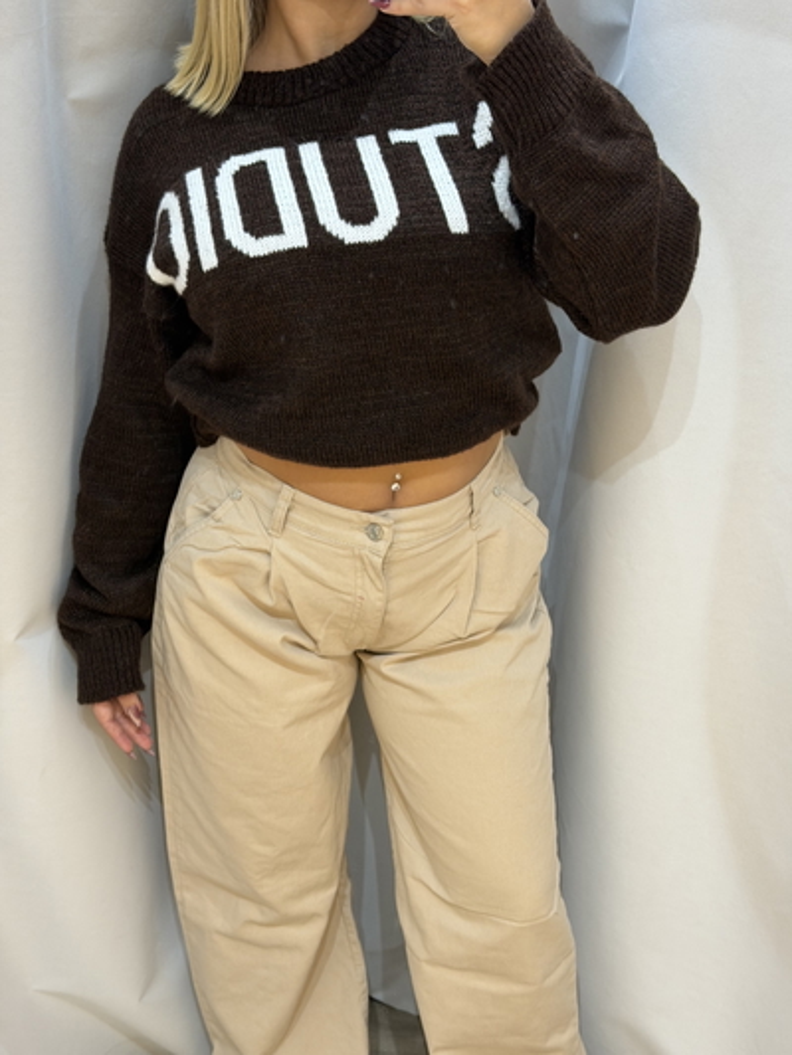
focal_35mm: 48
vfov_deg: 39.6
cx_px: 396
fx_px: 1464
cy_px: 528
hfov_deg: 30.3
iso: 100
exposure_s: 1/50
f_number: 1.78
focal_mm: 6.76
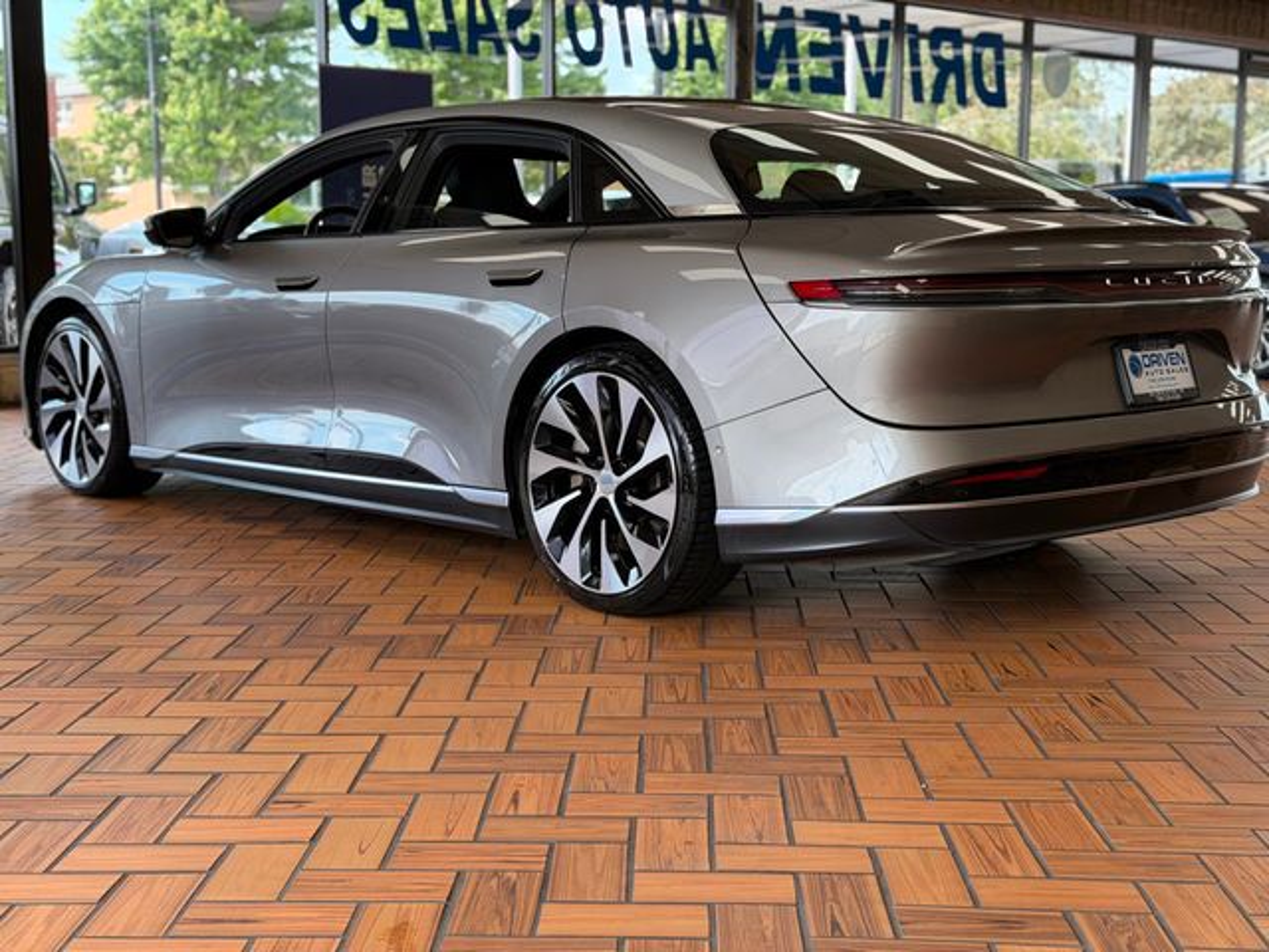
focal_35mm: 48
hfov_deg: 39.7
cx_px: 634
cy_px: 476
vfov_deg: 30.3
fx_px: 1760
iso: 64
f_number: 1.78
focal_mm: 6.76
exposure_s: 1/306
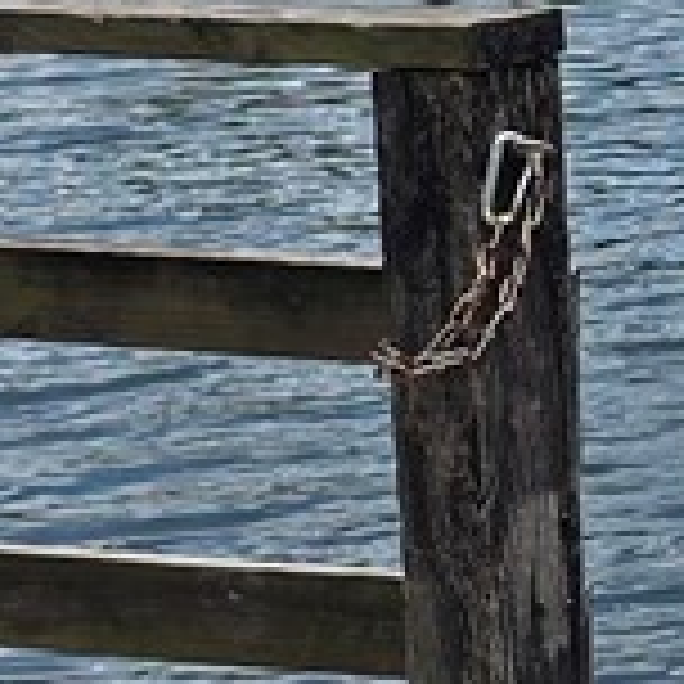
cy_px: 99
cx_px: 882
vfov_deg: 8.2
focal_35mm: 214
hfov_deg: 8.1
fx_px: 4784
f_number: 1.7
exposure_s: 1/1205
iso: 12
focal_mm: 6.3
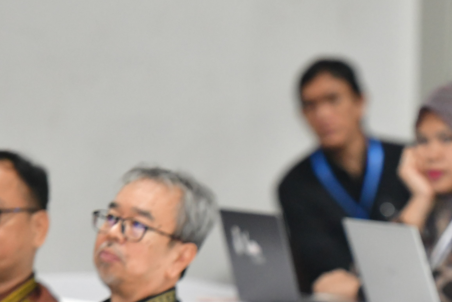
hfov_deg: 4.3
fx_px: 6076
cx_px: 378
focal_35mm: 484
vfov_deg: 2.8
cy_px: 332
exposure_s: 1/250
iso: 2500
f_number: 2.8
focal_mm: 180
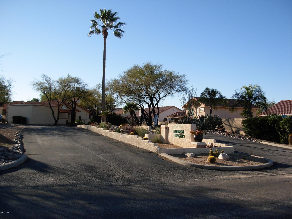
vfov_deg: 37.7
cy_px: 110
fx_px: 321
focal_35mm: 38
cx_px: 146
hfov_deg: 49.0
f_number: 2.9
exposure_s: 1/966
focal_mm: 6.3
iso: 79
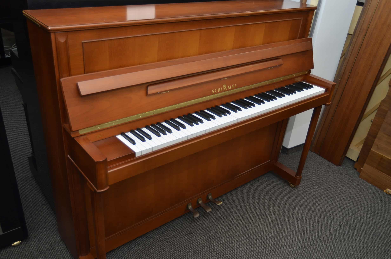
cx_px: 196
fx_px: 341
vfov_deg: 41.5
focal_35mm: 32
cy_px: 130
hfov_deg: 59.6
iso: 400
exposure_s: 1/125
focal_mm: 21
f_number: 3.8
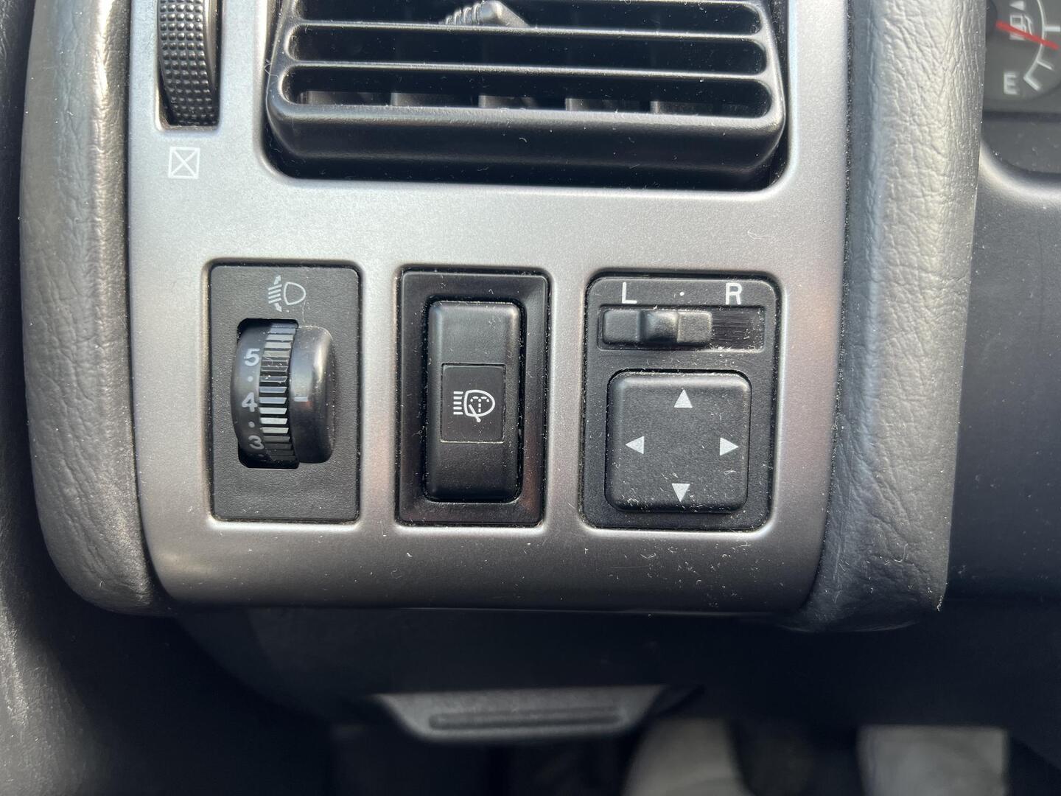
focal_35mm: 26
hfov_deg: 67.3
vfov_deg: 53.1
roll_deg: -1.2
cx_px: 530
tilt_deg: -24.0
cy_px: 398
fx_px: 797
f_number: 1.5
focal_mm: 5.7
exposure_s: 1/121
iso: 80
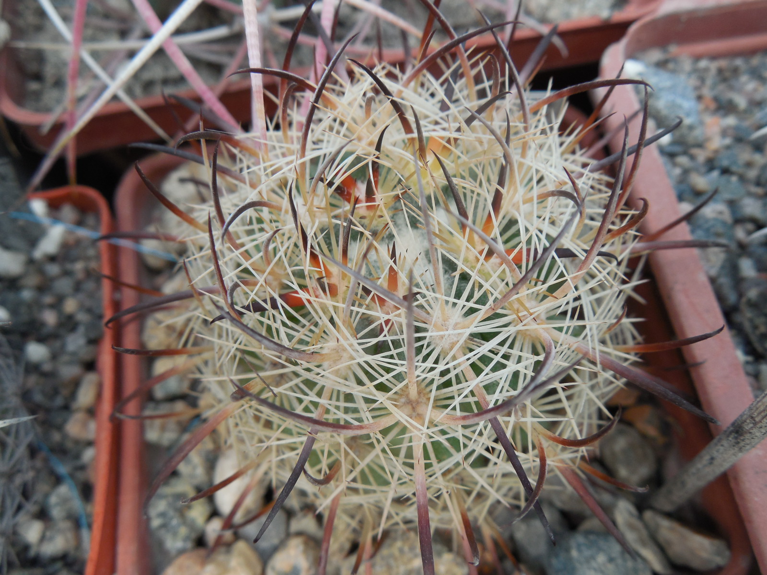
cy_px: 288
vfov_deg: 45.4
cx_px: 384
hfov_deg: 58.4
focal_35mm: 31
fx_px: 687
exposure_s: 1/125
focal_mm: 5.6
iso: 125
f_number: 3.6
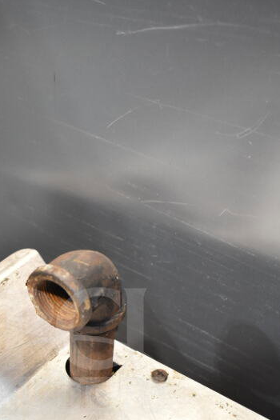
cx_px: 74
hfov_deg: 28.3
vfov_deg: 39.8
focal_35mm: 47
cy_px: 351
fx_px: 548
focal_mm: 18
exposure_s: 1/60
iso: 1600
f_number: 3.5
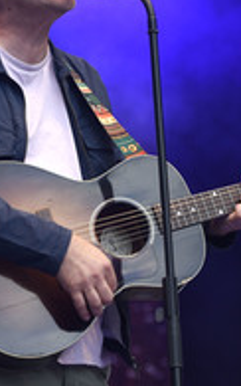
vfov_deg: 8.9
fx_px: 2478
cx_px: 280
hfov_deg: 5.5
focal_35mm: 236
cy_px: 146
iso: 800
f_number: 3.5
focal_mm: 100
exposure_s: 1/500
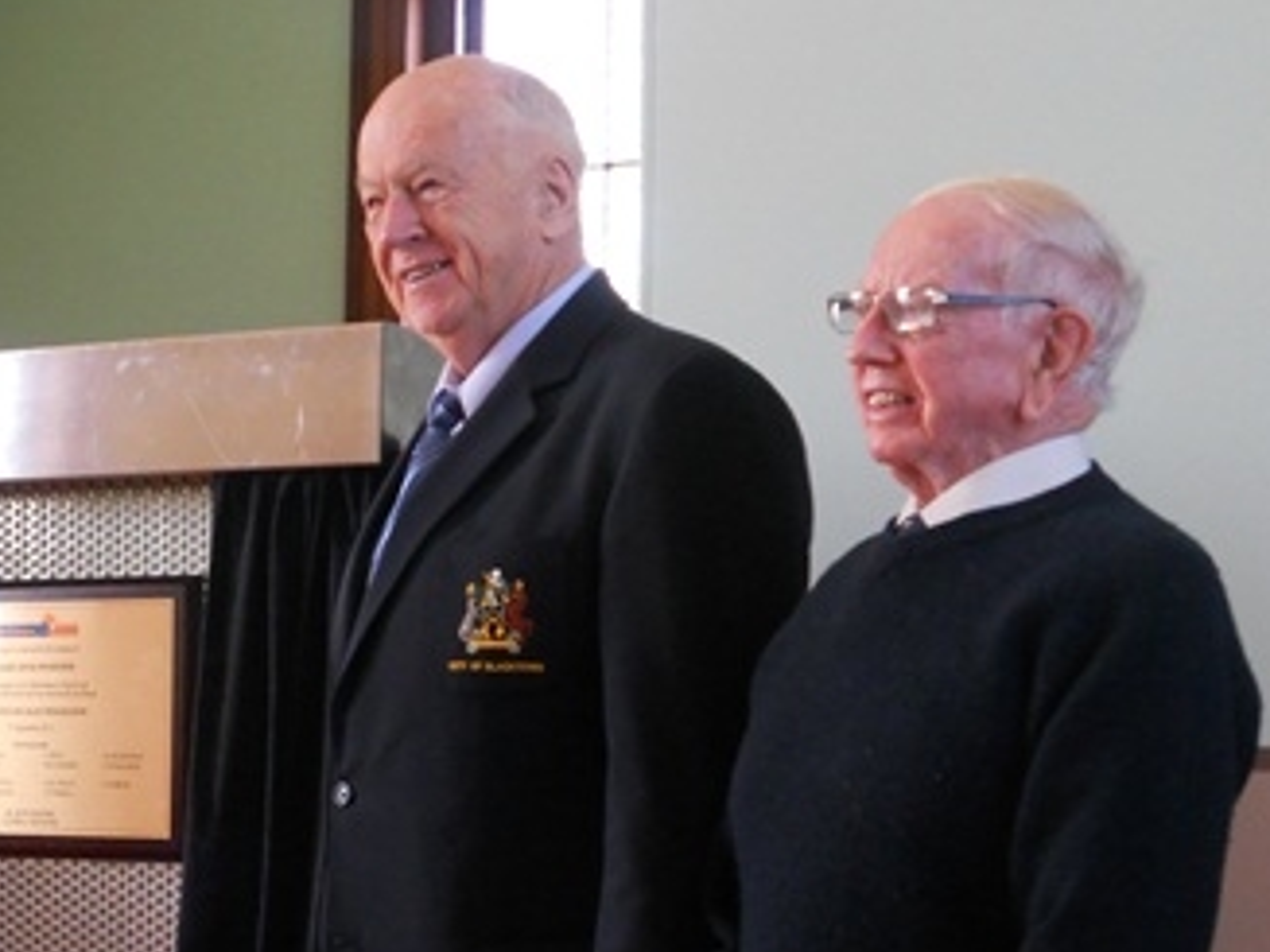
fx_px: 3301
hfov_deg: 21.2
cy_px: 676
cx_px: 54
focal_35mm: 90
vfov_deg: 16.3
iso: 250
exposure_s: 1/30
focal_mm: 8.2
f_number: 4.3
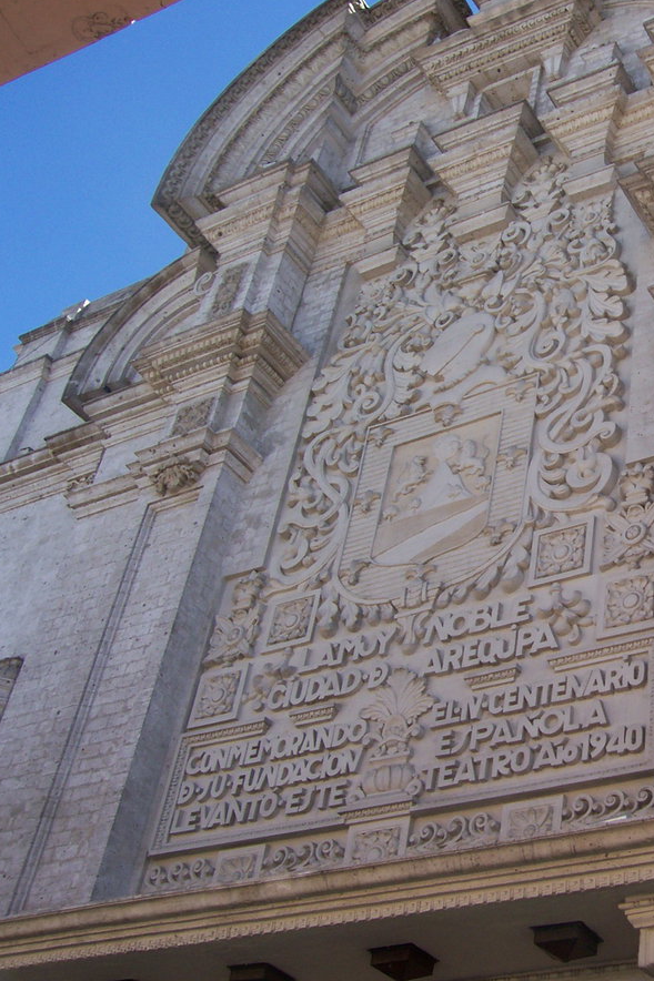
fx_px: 1308
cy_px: 495
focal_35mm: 48
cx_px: 648
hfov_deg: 26.6
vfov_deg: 41.1
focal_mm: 5.6
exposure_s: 1/234
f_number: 5.1
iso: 80
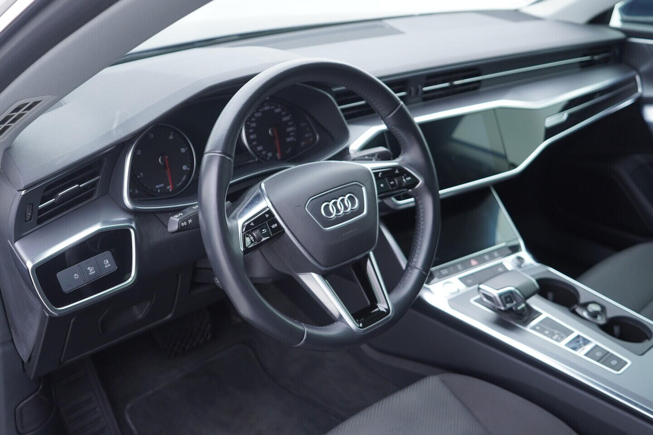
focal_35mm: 36
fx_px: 653
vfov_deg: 36.9
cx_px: 326
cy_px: 218
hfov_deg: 53.1
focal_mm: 24
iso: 200
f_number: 2.8
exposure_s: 1/40
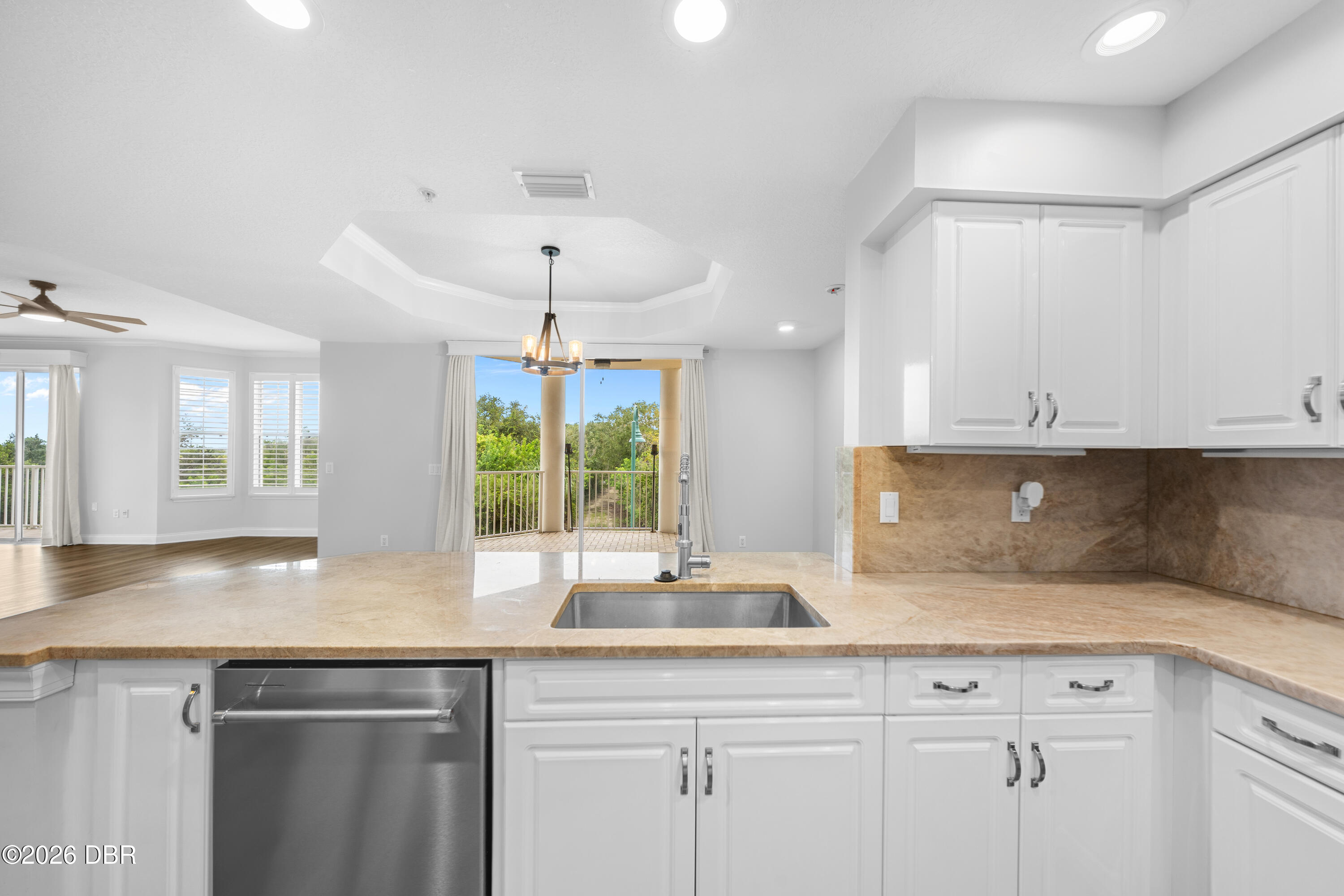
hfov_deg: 112.6
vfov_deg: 90.0
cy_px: 448
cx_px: 672
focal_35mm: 12
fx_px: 448
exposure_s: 1
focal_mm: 12
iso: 100
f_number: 9
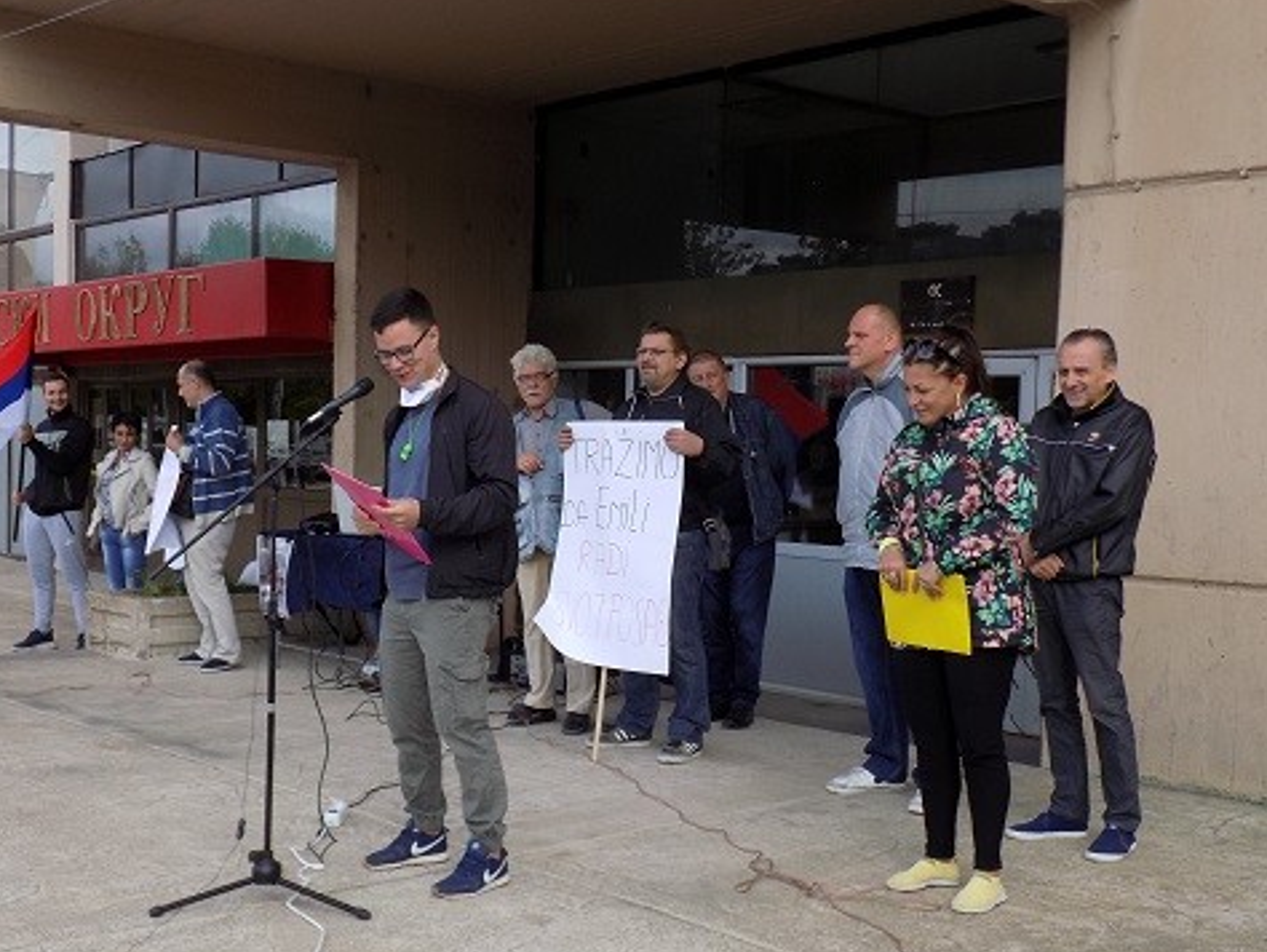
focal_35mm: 43
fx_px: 1575
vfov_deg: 33.6
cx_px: 473
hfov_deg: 43.5
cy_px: 540
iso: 80
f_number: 3.4
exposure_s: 1/500
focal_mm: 6.1
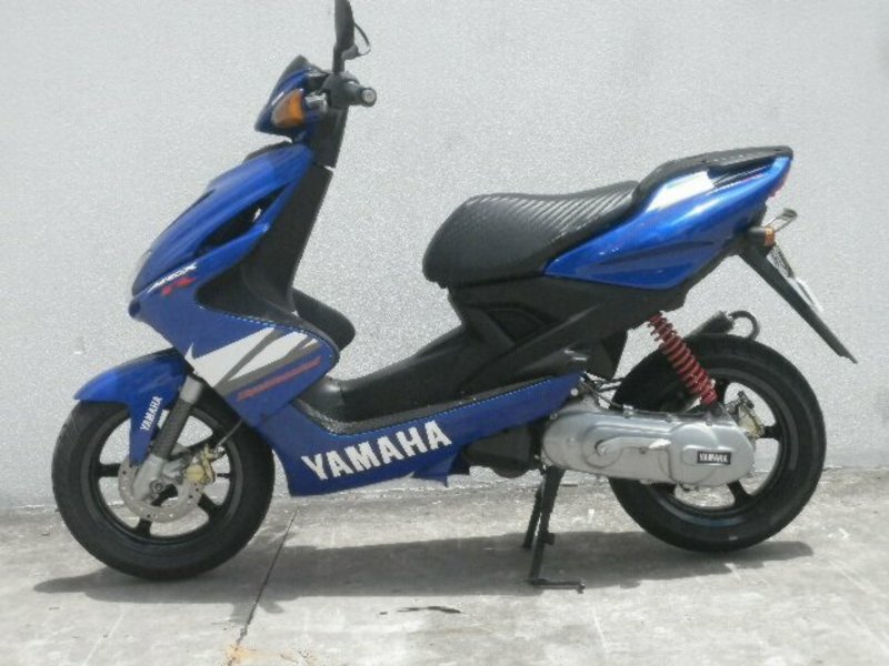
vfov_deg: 23.7
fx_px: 1592
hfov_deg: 31.2
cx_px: 444
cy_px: 333
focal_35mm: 62
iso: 400
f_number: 11.1
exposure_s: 1/400
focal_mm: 11.1
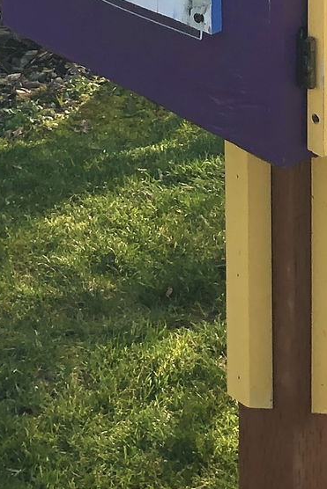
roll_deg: -0.9
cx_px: 201
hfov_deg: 10.2
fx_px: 1824
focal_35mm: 134
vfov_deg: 13.8
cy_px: -354
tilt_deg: -9.5
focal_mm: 4
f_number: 1.8
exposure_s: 1/528
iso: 20
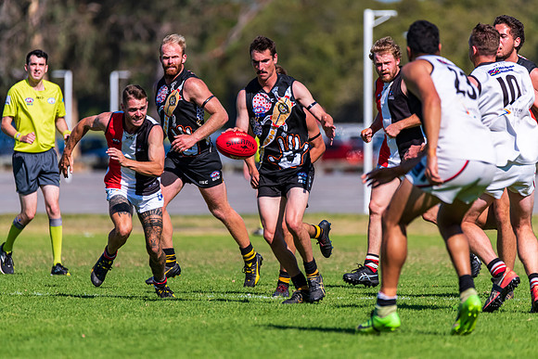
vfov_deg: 2.3
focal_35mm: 599
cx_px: 269
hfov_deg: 3.4
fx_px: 8951
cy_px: 180
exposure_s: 1/4000
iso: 800
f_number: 6.3
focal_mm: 550
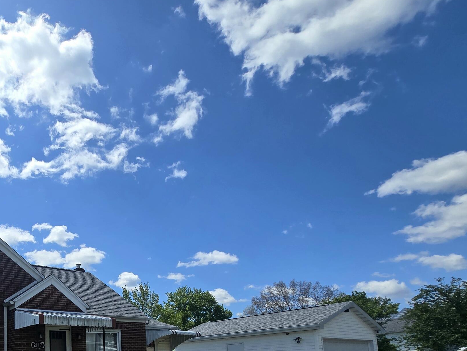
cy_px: 316
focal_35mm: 24
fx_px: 324
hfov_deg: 62.9
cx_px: 69
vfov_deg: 50.4
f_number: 2.2
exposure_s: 1/5000
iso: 50
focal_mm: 2.2
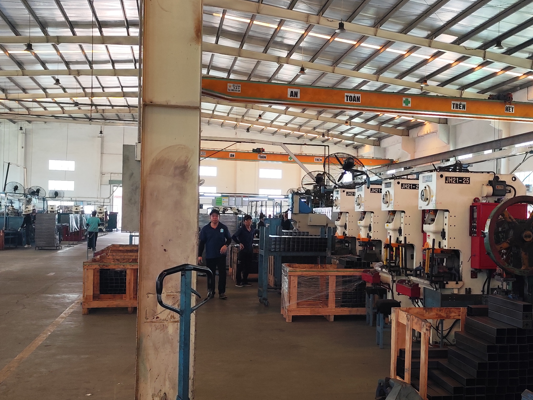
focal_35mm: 44
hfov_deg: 42.1
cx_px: 372
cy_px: 222
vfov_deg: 32.8
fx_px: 678
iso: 250
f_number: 1.65
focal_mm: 6.14
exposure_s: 1/100
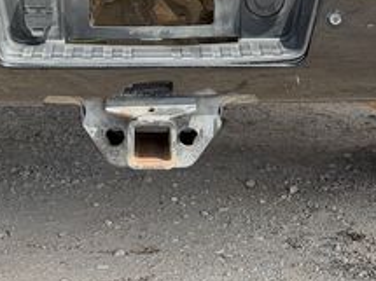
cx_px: 157
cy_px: -127
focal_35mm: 143
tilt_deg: -8.8
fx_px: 1552
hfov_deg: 13.8
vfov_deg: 10.1
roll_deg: +1.5
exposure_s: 1/1608
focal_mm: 6.76
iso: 100
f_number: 1.78
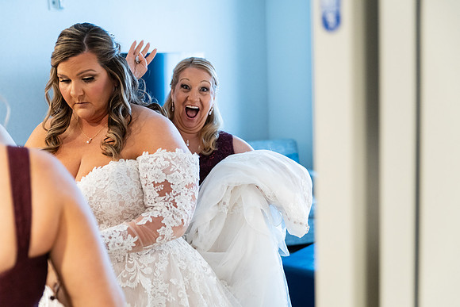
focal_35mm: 47
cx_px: 230
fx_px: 601
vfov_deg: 28.7
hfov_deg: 41.9
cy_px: 154
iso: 2000
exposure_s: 1/200
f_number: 2.8
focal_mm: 47
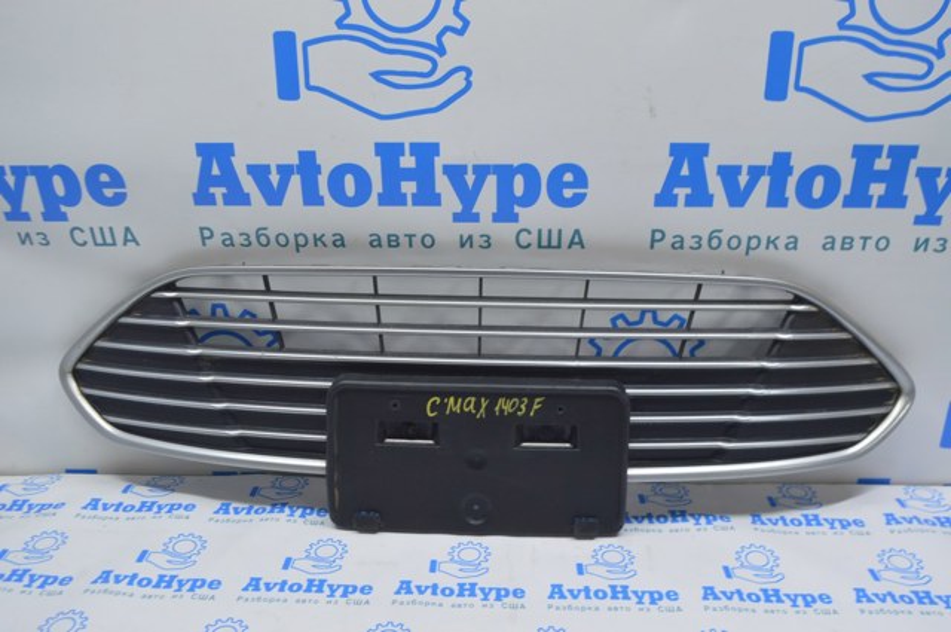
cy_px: 316
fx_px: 871
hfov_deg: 57.3
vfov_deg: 39.9
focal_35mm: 33
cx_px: 476
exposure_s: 1/20
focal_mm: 22
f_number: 5.6
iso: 400
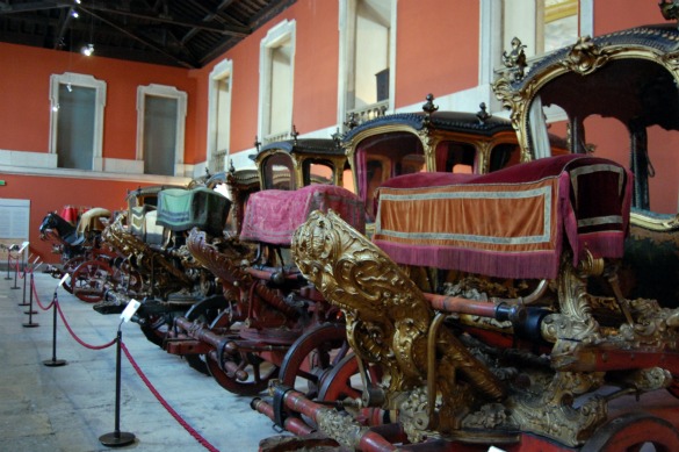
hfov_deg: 57.3
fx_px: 622
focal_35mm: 33
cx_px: 340
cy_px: 226
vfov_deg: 39.9
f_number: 3.8
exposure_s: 1/5
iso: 1600
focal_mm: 22
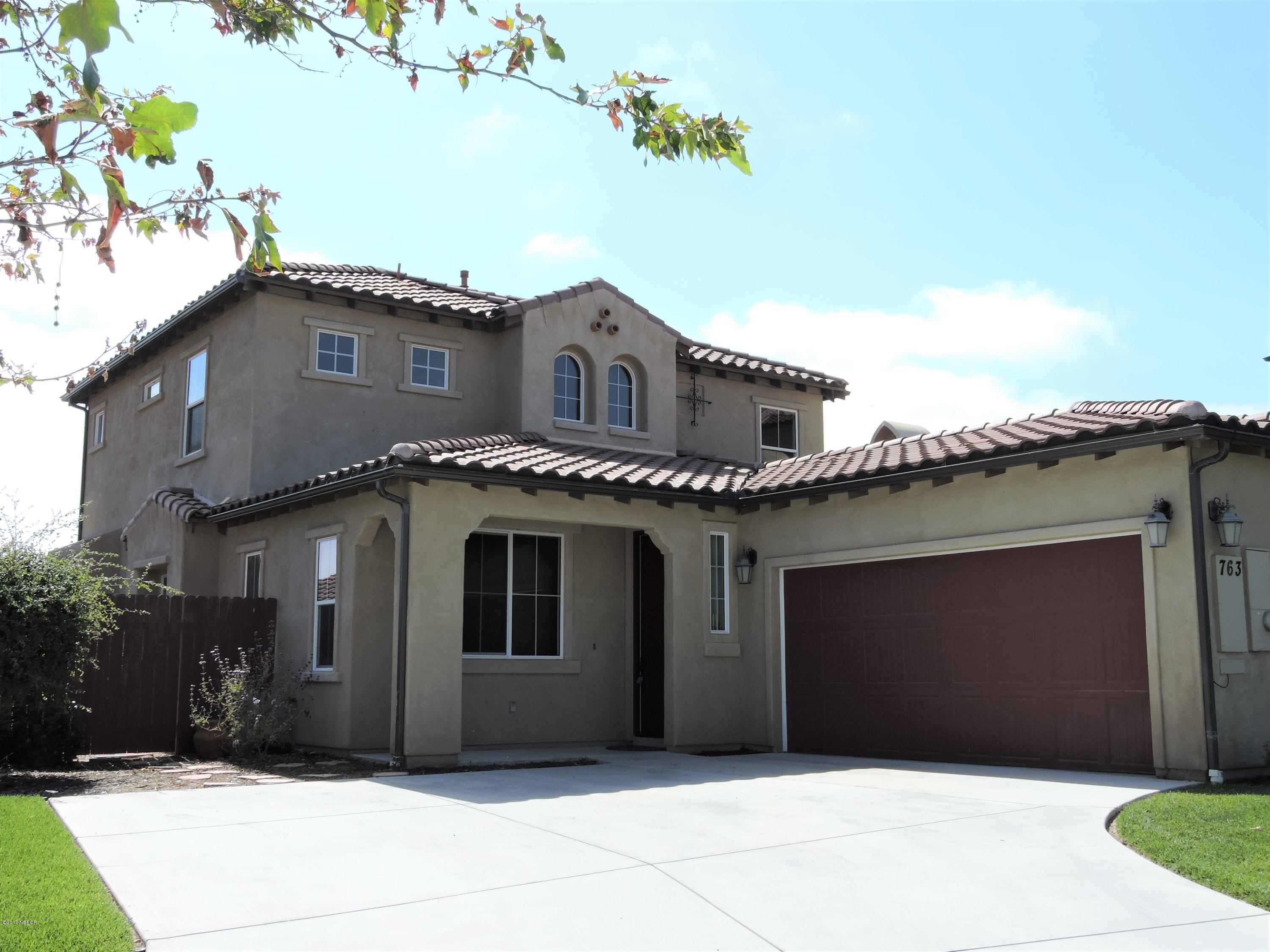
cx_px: 635
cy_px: 476
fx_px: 1284
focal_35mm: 35
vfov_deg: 40.7
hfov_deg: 52.6
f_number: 3.8
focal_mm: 6.3
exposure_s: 1/800
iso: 100
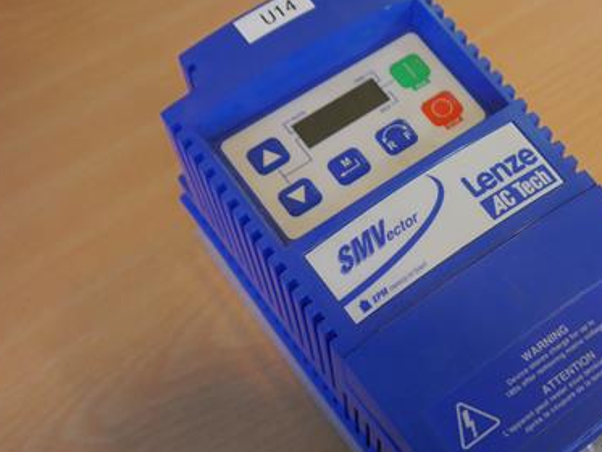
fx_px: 835
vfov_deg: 29.8
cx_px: 443
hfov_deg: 38.7
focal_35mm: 48
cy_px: 333
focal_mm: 14
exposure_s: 1/60
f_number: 3.5
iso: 800
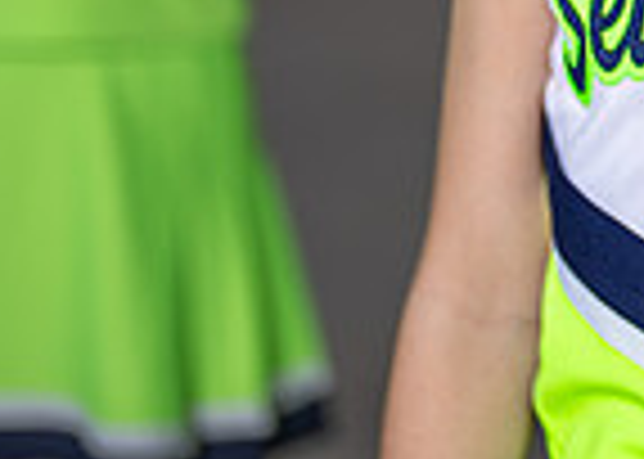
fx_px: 4168
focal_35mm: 228
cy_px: -309
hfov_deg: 8.7
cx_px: 804
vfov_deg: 6.2
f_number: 1.2
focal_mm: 50
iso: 100
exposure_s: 1/400
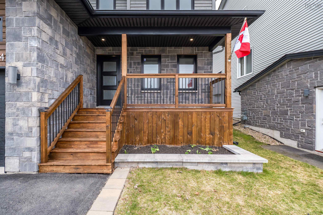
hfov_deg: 100.4
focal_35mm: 15
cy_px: 108
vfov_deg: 77.3
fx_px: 135
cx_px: 162
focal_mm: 10
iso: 400
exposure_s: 1/500
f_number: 5.6
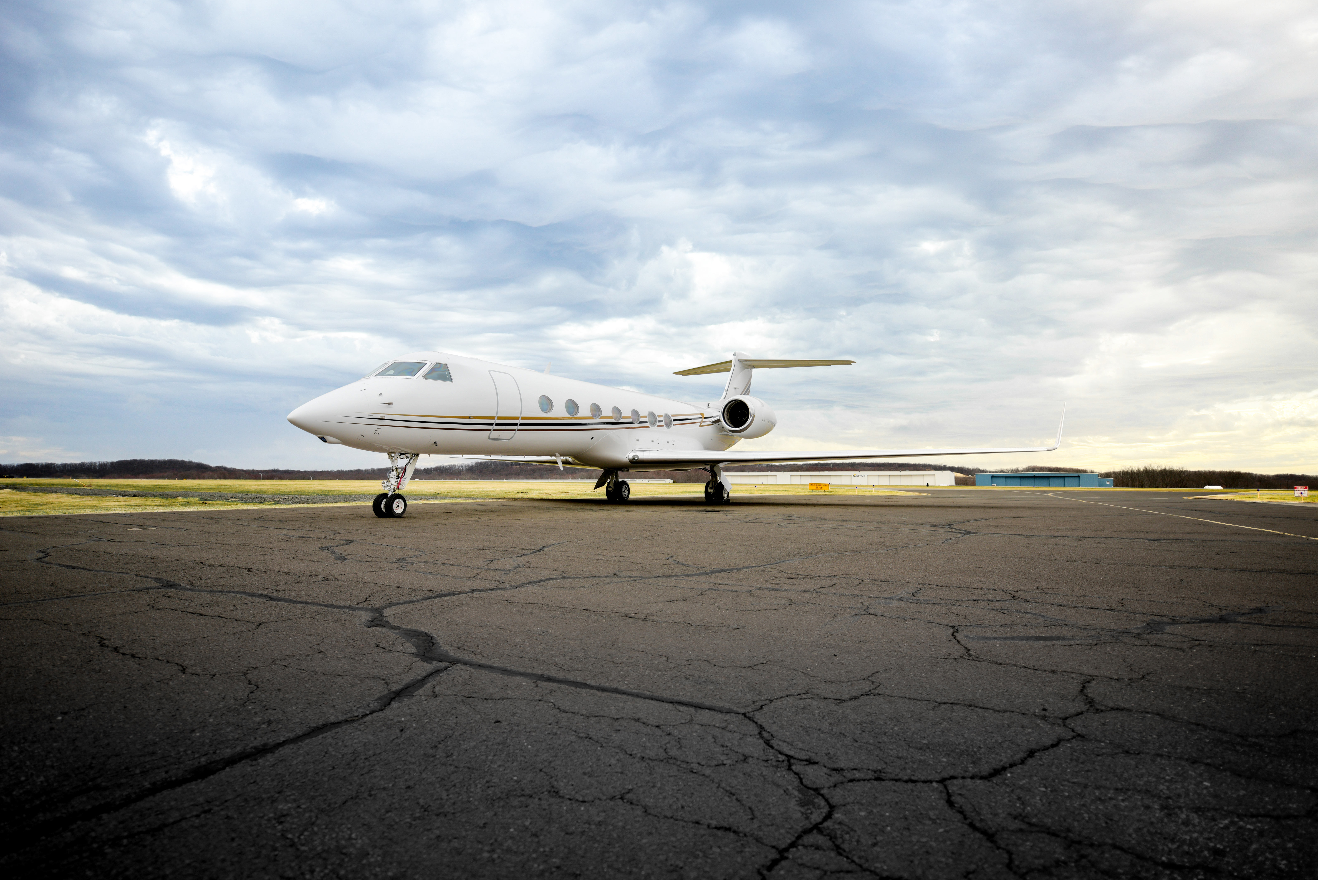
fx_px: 659
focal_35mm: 18
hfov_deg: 90.0
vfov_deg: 67.4
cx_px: 659
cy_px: 440
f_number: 2.8
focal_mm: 18
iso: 160
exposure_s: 1/2500
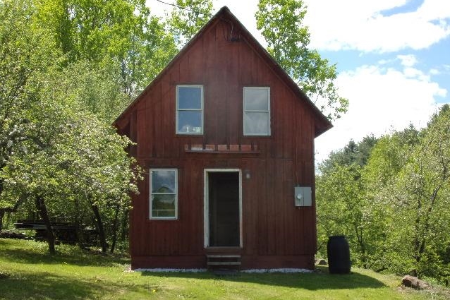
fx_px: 600
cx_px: 225
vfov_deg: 28.0
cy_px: 165
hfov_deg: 41.1
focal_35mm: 48
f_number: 4.1
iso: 80
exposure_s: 1/400
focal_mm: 8.3
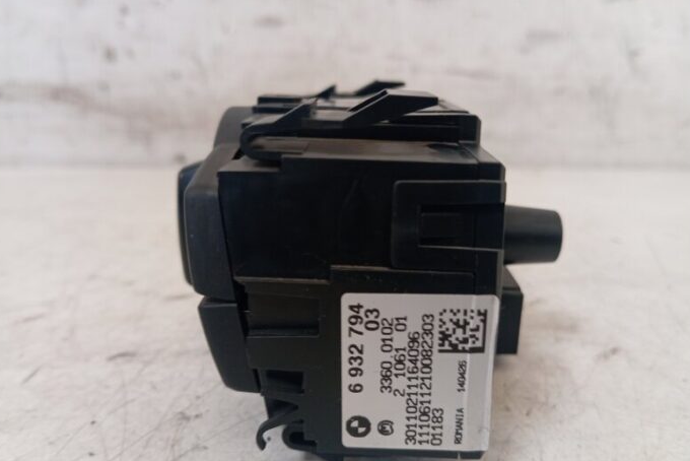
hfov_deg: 61.9
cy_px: 242
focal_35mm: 30
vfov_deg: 43.6
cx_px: 340
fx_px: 575
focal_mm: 4.22
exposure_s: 1/33.3
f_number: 1.8
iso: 301
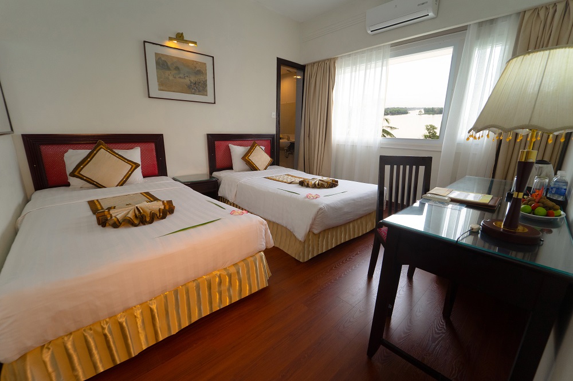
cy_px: 190
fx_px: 223
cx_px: 286
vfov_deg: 81.2
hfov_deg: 104.3
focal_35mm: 14
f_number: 7.1
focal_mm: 14
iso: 800
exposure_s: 1/160
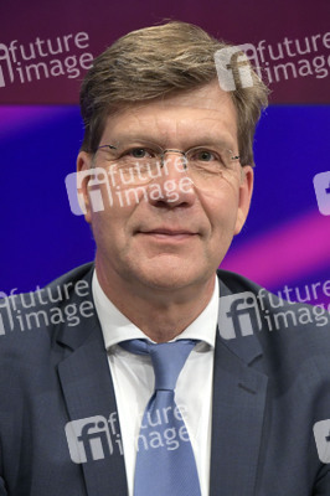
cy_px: 248
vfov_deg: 32.4
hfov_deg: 21.9
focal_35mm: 62
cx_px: 165
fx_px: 854
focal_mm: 62
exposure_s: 1/250
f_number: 6.3
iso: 2500
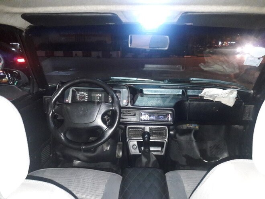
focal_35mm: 28
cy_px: 100
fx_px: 214
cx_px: 132
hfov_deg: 63.4
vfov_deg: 49.7
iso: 400
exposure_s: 1/17
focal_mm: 3.7
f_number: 1.9
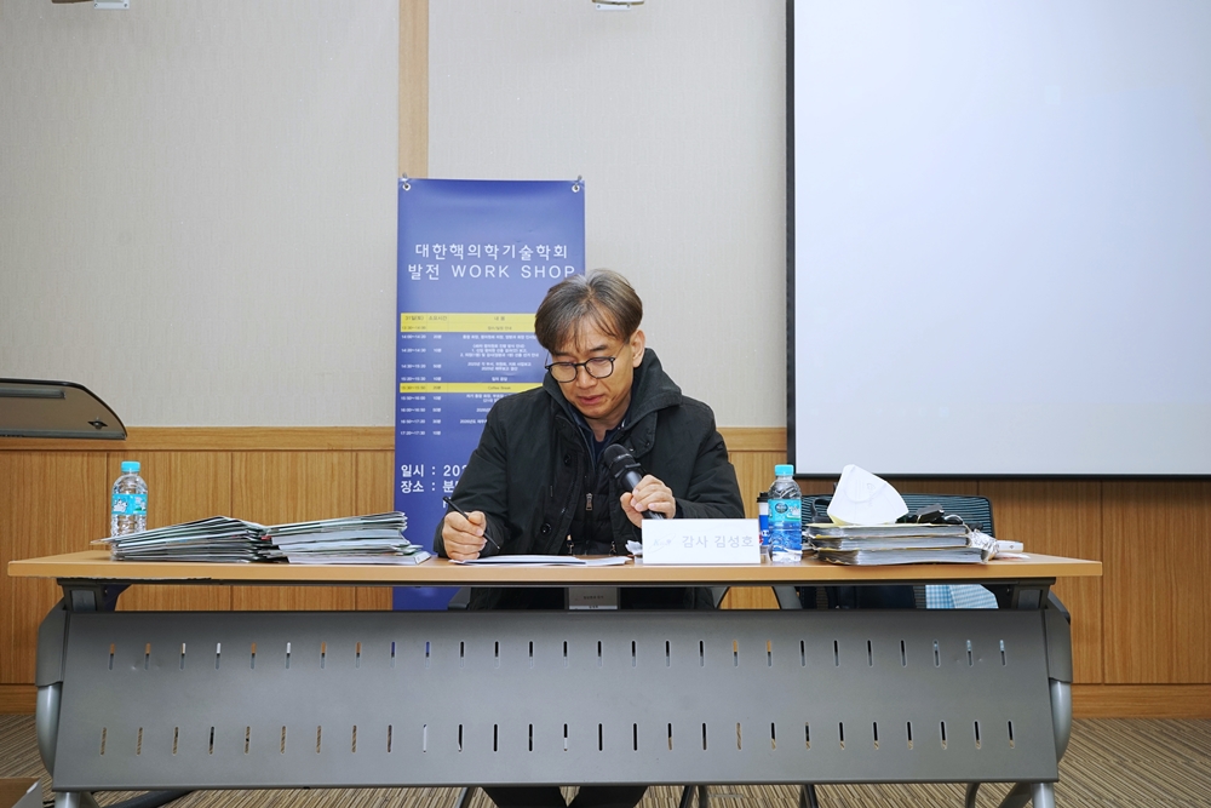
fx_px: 1413
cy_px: 404
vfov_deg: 31.9
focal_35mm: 42
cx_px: 606
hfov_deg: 46.4
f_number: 7.1
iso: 320
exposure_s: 1/60
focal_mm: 42
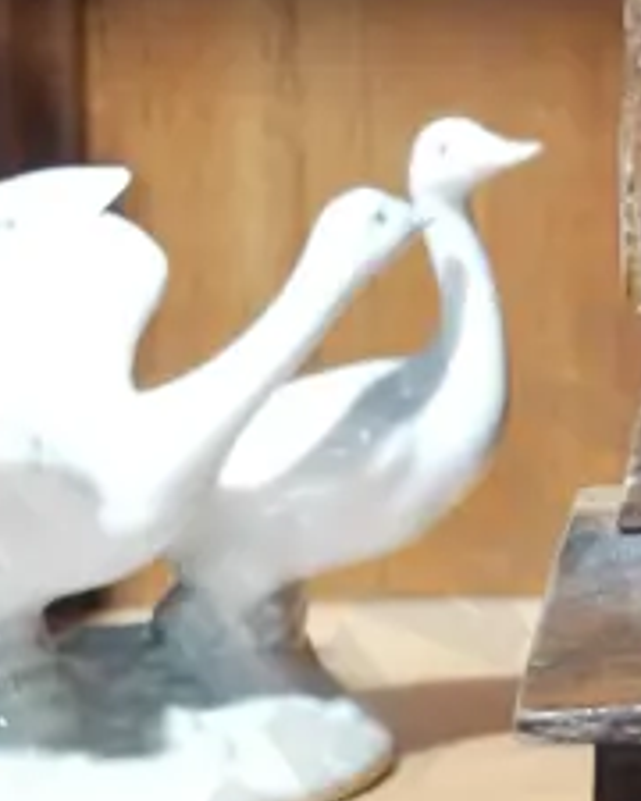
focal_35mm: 187
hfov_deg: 7.8
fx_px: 4435
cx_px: 1351
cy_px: -595
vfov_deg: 9.8
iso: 2500
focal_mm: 21
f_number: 4.6
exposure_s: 1/60
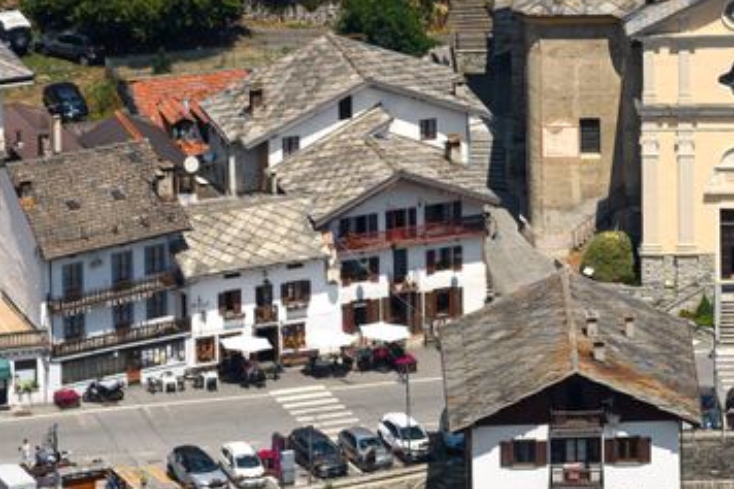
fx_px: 19013
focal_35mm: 933
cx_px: 670
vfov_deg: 1.5
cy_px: 148
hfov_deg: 2.2
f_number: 5.6
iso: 125
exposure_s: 1/2000
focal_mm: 200
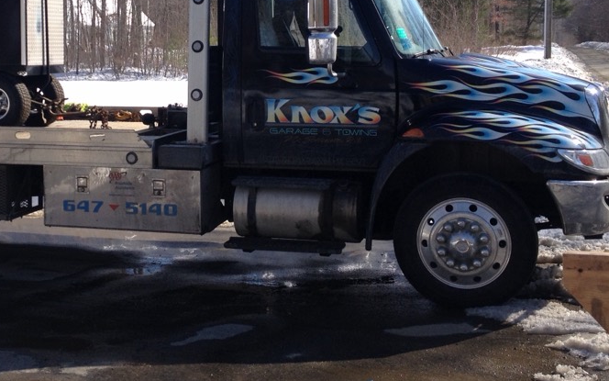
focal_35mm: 67
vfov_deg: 19.2
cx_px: 177
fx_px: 1112
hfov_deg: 30.3
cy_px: 76
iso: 50
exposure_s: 1/1227
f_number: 2.4
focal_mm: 4.28
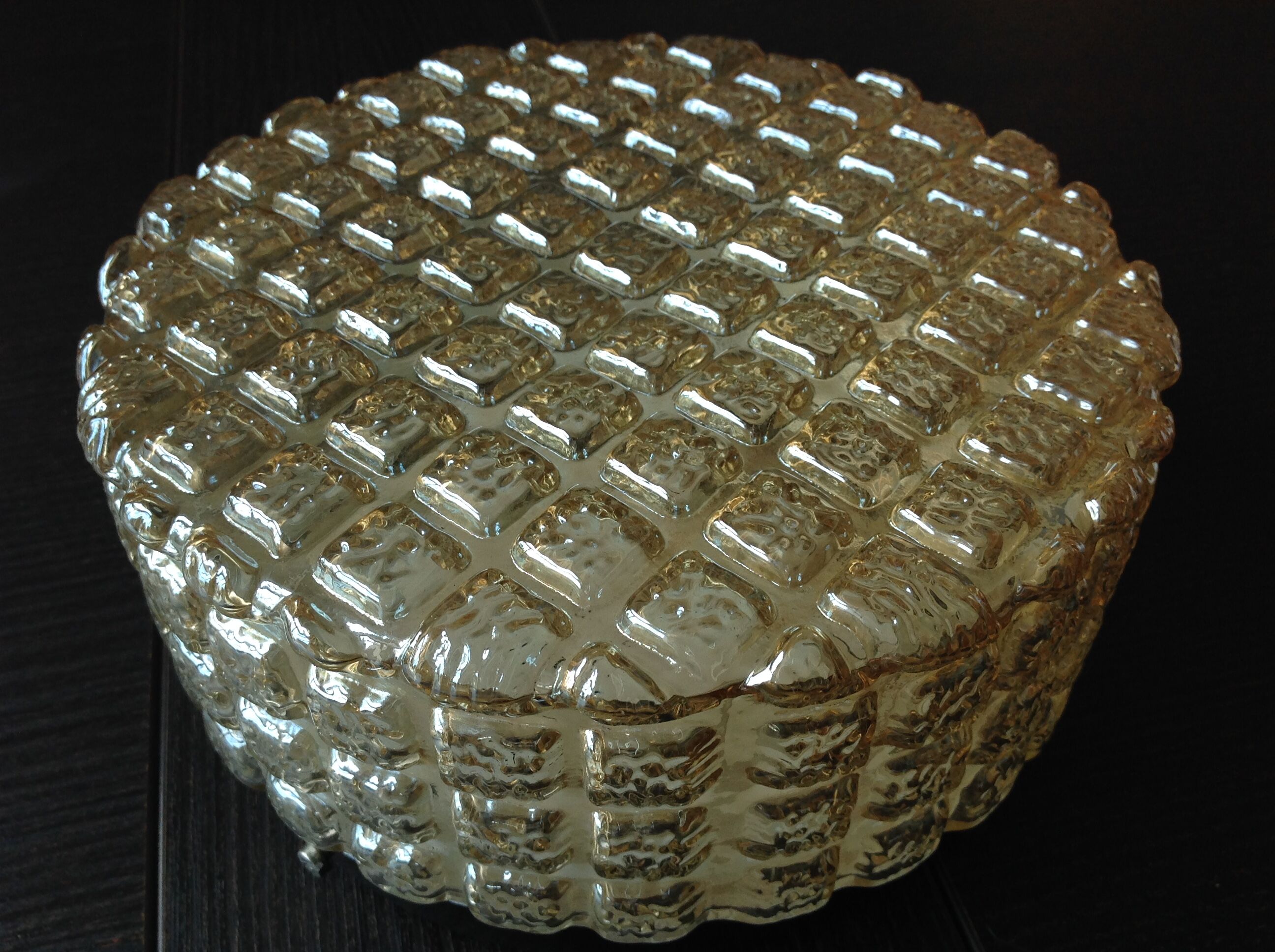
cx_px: 638
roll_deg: +0.3
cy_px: 476
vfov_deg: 40.6
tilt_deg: -44.6
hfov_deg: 52.7
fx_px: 1287
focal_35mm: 35
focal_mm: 4.28
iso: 64
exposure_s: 1/60
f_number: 2.4
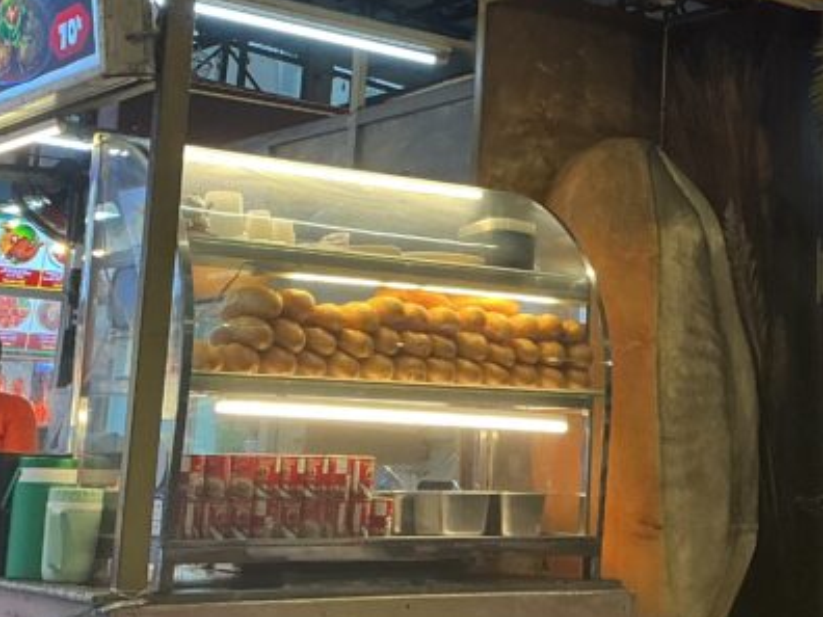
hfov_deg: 25.7
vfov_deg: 19.4
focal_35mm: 75
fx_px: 1783
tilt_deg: +12.6
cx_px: 626
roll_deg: -1.6
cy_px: 114
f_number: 1.8
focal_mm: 3
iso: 64
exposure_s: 1/50
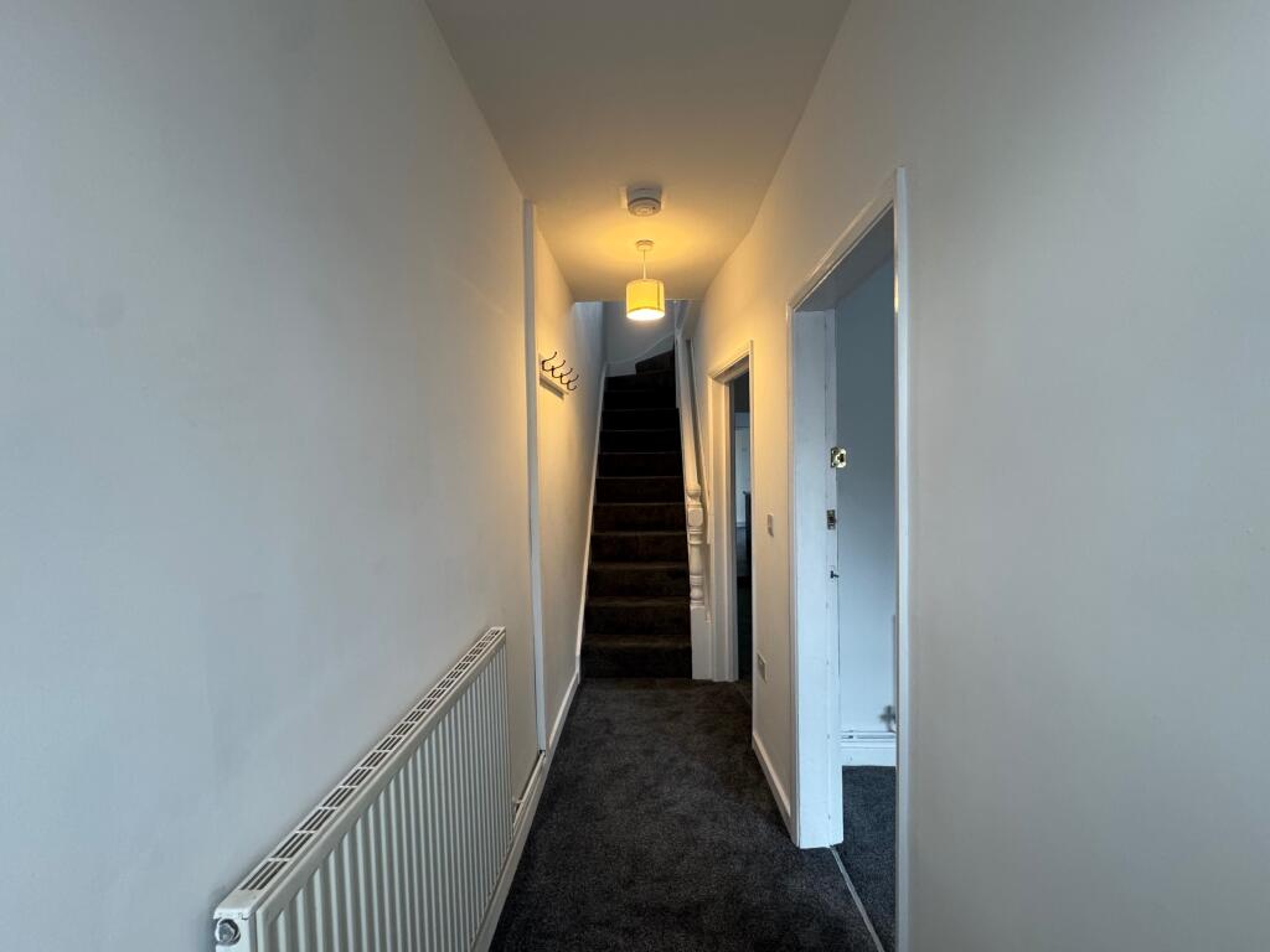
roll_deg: +1.1
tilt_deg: -2.0
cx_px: 635
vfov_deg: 85.7
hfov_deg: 102.1
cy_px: 476
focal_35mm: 14
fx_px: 514
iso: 250
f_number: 2.2
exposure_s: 1/100
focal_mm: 2.22
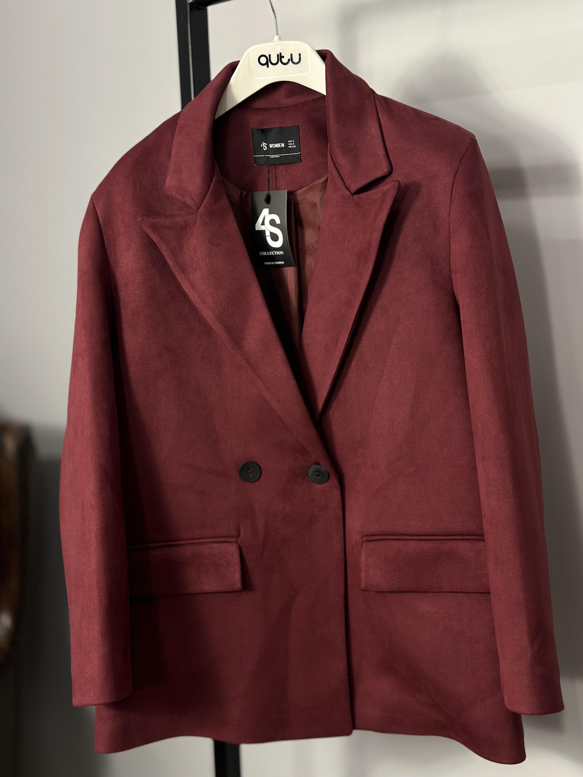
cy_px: 388
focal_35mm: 48
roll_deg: +0.2
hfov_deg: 30.3
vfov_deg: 39.7
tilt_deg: -8.7
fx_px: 1078
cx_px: 292
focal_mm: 6.86
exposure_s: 1/100
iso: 200
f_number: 1.78
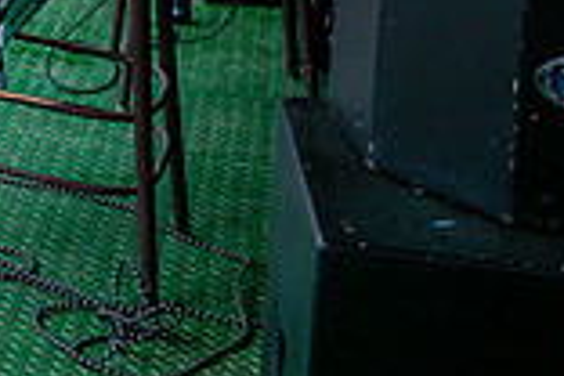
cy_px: -273
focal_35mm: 112
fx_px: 1755
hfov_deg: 15.7
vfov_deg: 11.5
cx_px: -434
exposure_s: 1/800
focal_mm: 14
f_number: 2.5
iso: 200
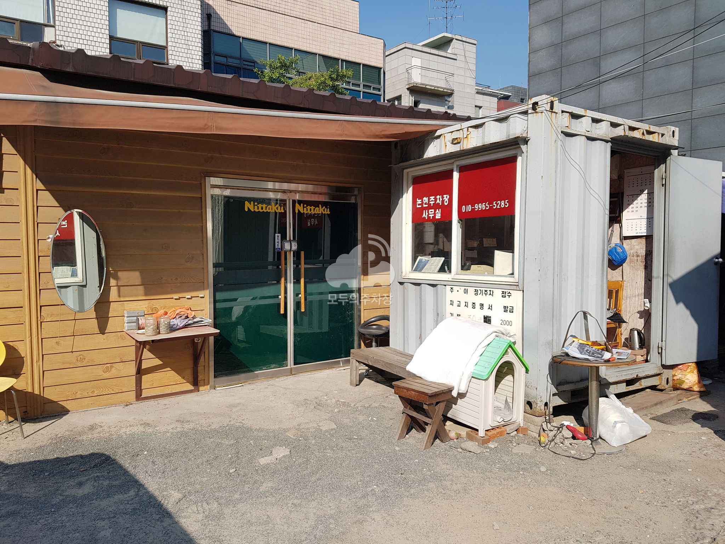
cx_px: 362
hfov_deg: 67.3
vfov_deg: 53.1
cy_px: 272
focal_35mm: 26
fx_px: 545
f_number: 1.7
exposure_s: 1/2440
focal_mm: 4.2
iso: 50
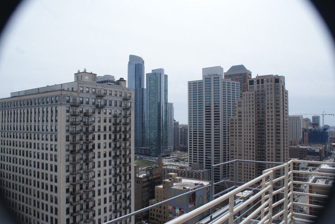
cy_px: 112
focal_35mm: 27
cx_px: 168
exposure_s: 1/200
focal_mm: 18
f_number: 10
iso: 100
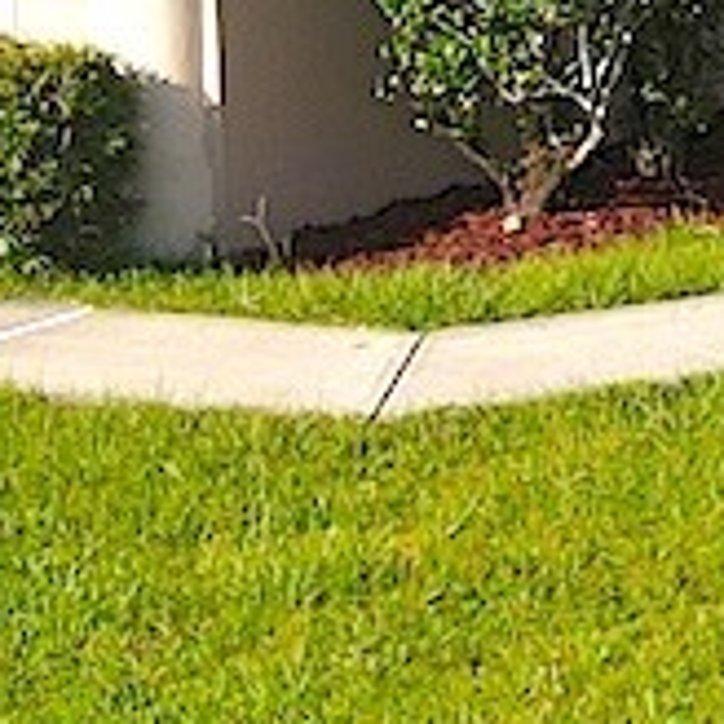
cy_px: -115
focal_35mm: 207
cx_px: 1629
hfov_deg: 7.9
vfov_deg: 8.4
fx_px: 4898
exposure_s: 1/800
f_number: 2.8
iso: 100
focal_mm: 4.5
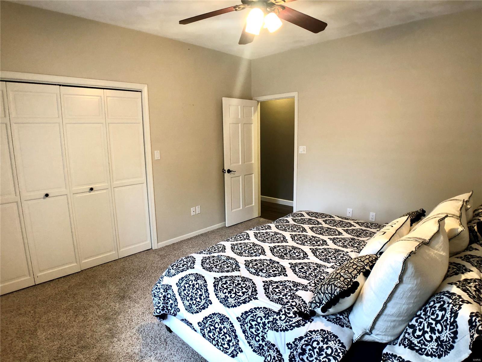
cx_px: 241
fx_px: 390
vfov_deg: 49.7
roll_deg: +0.9
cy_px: 181
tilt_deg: -9.3
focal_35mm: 28
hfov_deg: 63.4
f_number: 1.8
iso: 40
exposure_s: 1/15
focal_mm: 4
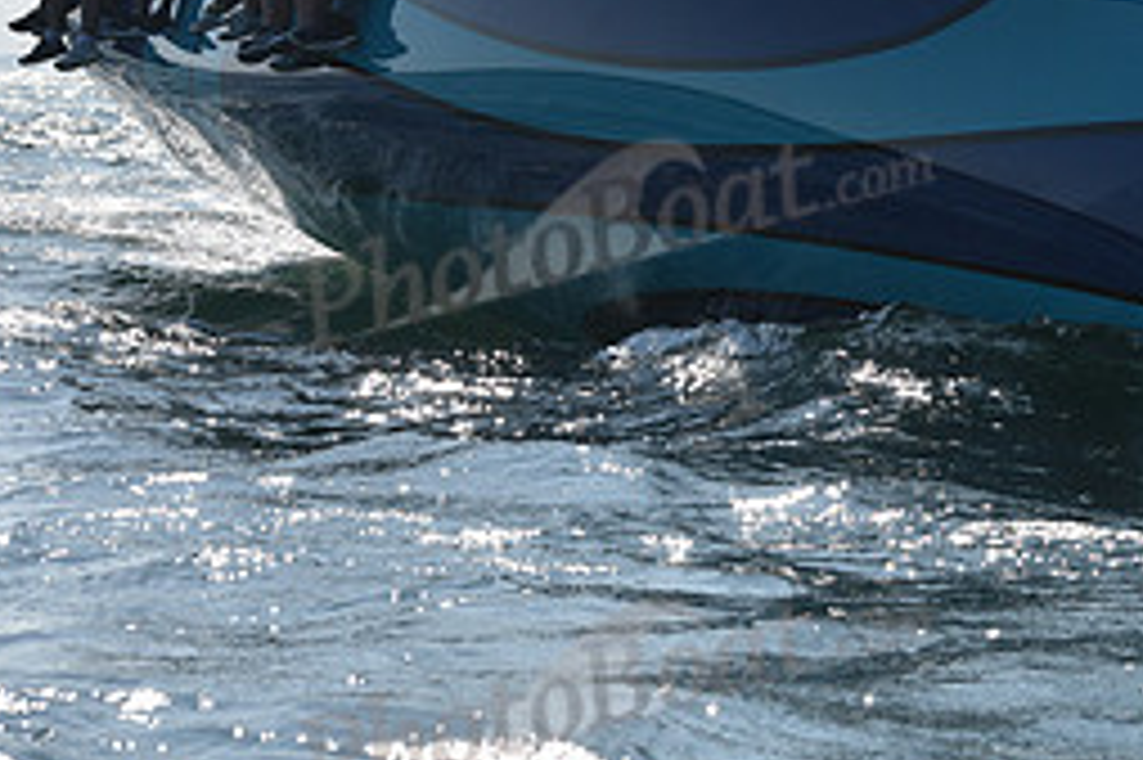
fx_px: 5077
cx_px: 1170
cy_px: -65
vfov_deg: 8.5
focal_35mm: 160
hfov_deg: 12.7
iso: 320
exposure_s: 1/2500
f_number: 6.3
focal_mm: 70
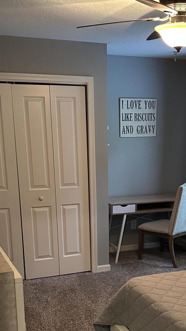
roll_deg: +0.3
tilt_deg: -14.7
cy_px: 249
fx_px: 439
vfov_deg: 40.2
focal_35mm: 50
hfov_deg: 23.8
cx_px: 125
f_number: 1.78
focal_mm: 6.86
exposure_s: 1/60
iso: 640
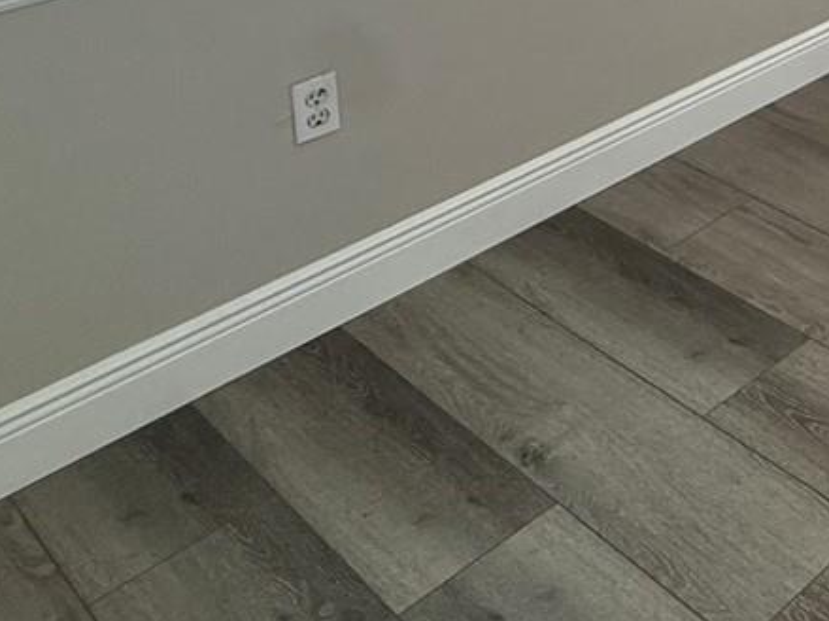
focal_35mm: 51
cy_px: -385
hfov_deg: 27.7
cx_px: 1197
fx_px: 1221
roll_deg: +2.0
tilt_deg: -4.9
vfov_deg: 22.0
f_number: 2.2
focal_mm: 2.22
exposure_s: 1/120
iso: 200
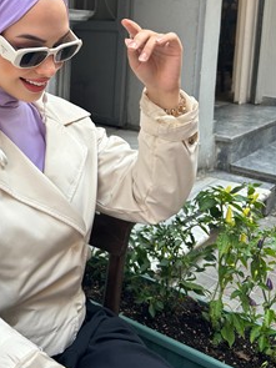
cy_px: 79
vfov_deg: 39.0
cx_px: 29
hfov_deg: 29.6
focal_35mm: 47
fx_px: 500
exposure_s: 1/100
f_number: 1.5
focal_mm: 5.7
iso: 40
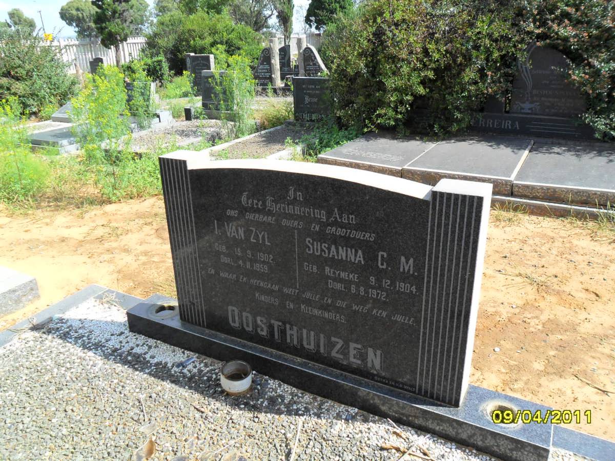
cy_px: 230
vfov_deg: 51.4
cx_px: 308
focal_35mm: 27
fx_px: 480
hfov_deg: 65.3
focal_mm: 4.9
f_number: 3.5
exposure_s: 1/500
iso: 100
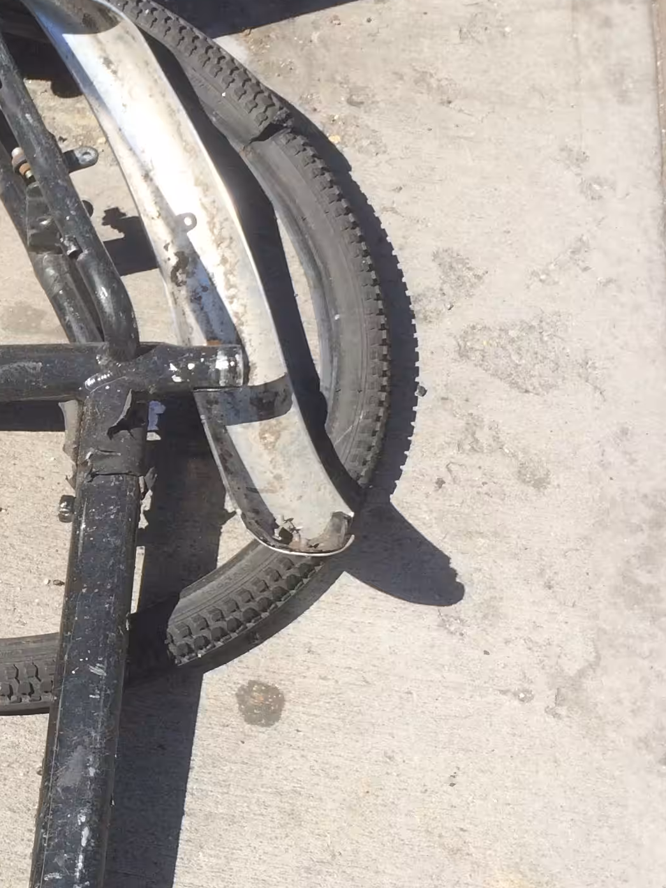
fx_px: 1744
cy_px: 491
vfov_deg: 28.5
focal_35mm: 68
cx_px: -84
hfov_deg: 20.5
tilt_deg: -55.6
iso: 32
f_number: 2.2
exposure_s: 1/1642
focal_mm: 4.15
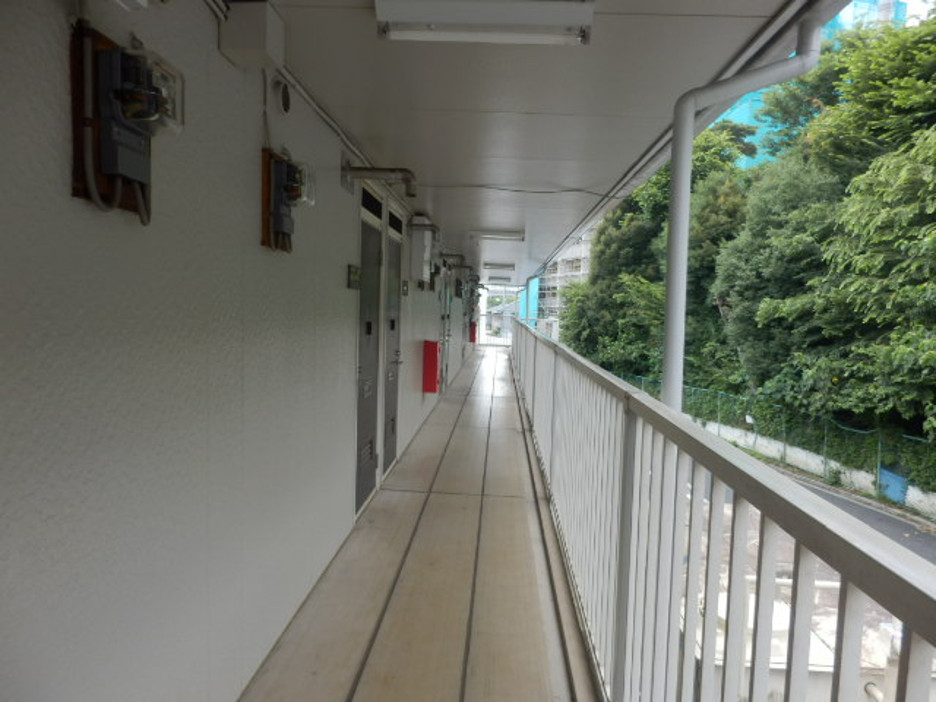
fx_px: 649
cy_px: 351
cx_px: 468
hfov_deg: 71.6
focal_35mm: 24
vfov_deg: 56.8
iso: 80
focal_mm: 4.2
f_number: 3
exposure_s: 1/160
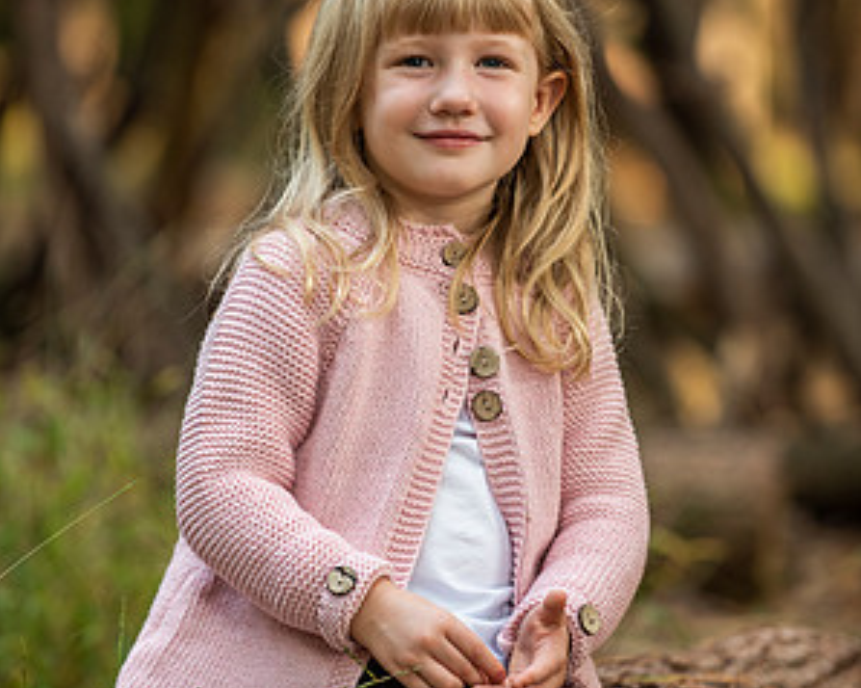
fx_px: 5781
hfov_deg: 8.5
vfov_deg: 6.8
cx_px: 430
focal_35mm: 227
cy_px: 361
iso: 250
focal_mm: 160
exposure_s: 1/100
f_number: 3.5
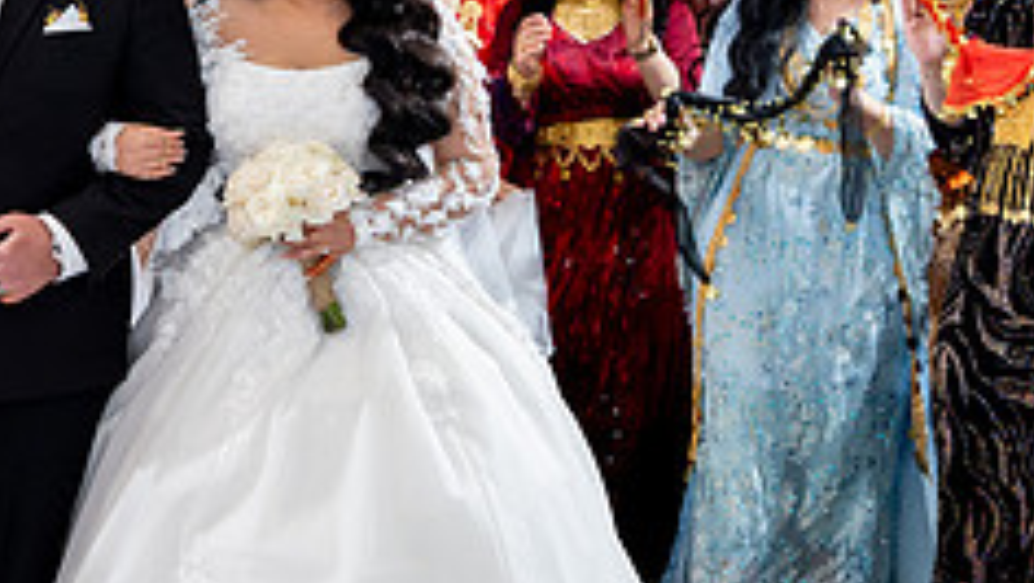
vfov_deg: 11.8
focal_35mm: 103
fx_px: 2825
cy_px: 248
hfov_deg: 20.5
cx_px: 228
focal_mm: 40
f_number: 2.8
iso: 800
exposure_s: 1/160
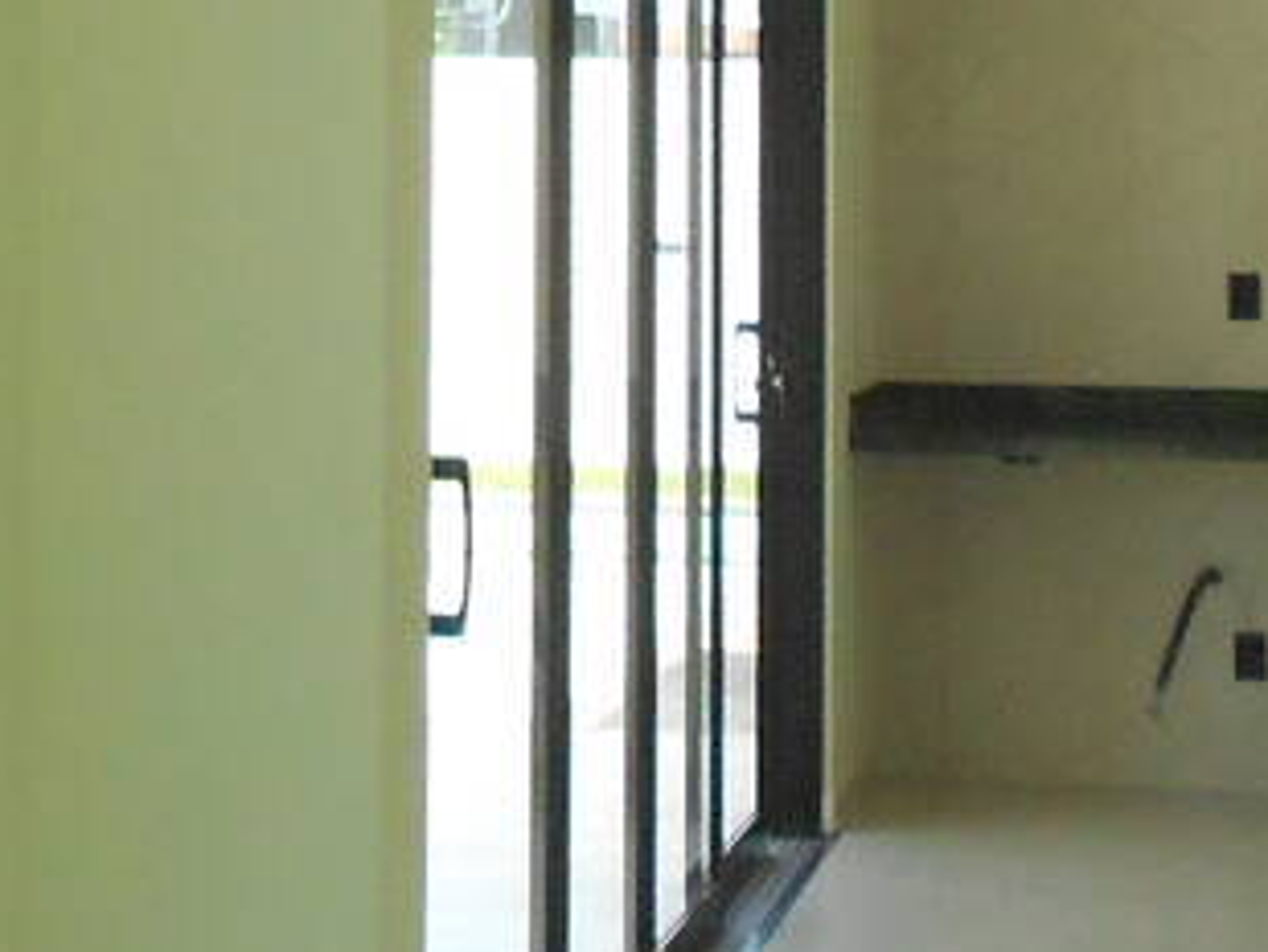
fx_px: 4434
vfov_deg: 12.0
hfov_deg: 16.1
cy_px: -189
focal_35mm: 121
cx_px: 172
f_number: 3.2
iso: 250
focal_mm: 4.6
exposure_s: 1/250
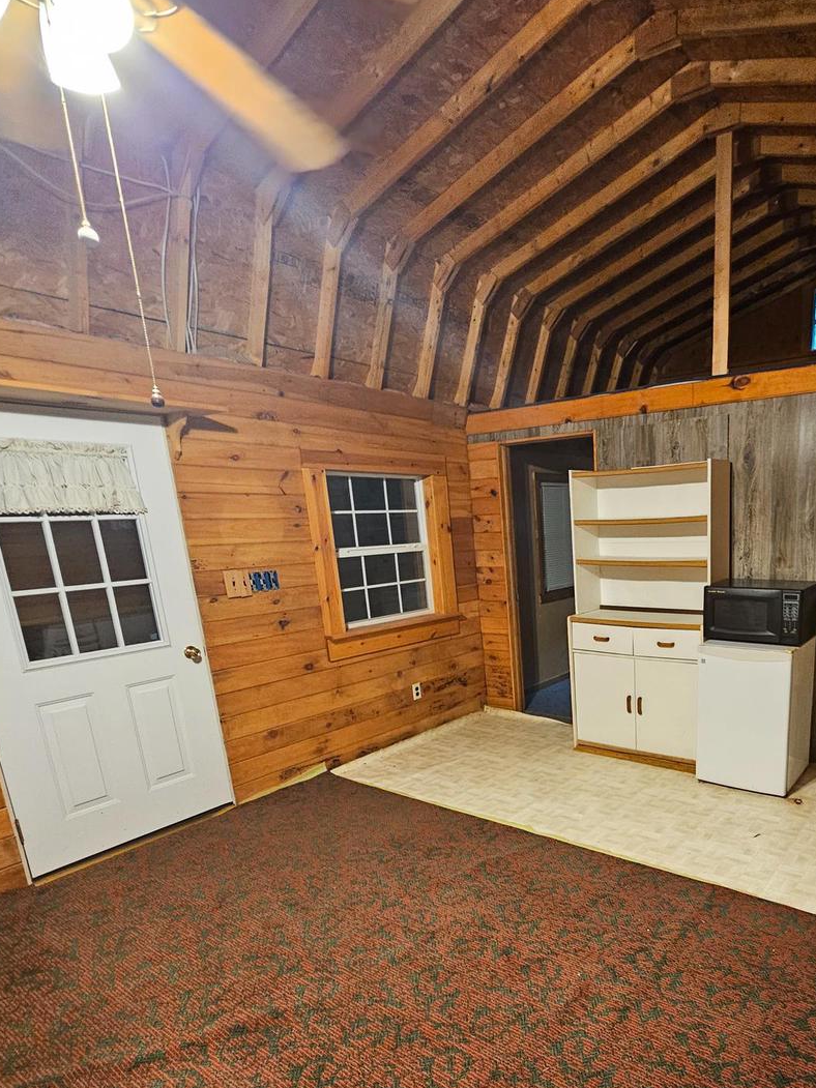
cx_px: 583
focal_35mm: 19
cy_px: 689
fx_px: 597
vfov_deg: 82.8
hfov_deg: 65.6
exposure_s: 1/30
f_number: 2.2
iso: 500
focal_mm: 2.2
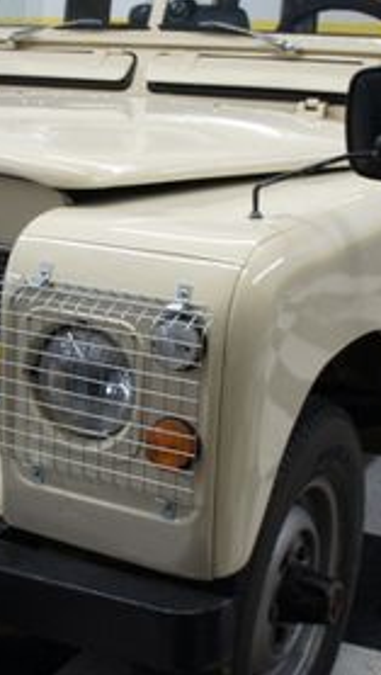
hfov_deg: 18.5
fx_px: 1164
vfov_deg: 32.2
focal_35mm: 65
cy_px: 262
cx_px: 97
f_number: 3.5
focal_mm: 18
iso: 200
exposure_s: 1/30
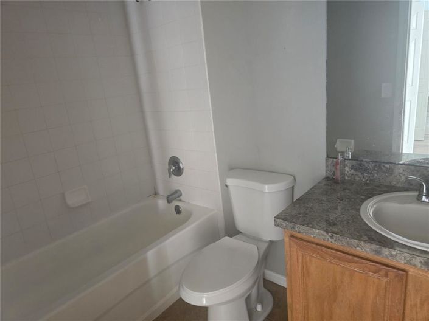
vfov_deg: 58.8
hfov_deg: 74.0
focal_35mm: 23
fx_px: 285
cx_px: 214
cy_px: 160
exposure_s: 1/20
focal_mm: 6.3
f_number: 1.7
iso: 1600
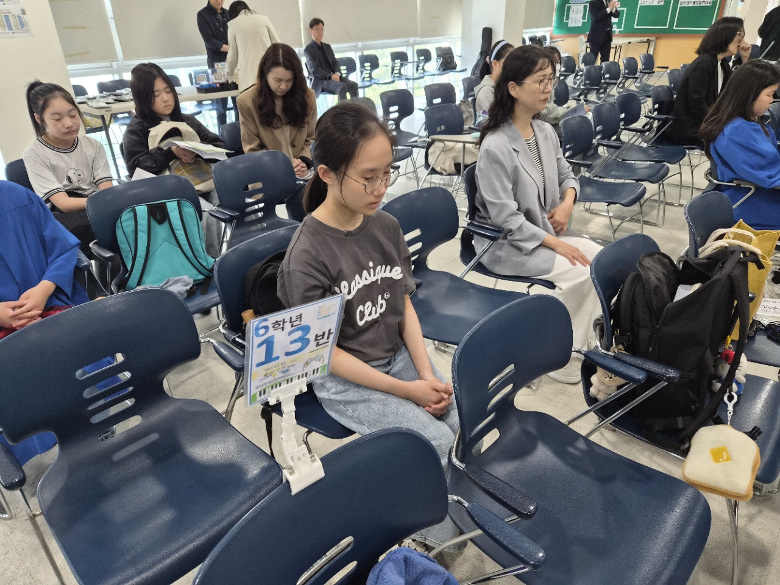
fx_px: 518
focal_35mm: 23
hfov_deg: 73.9
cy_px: 292
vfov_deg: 58.9
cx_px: 390
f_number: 1.8
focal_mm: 5.4
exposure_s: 1/120
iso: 200
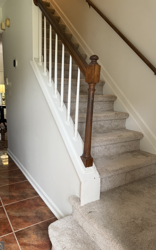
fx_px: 177
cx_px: 62
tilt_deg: -10.1
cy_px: 127
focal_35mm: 26
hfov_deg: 47.3
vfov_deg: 70.4
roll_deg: -1.0
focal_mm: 6.76
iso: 200
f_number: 1.78
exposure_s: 1/60
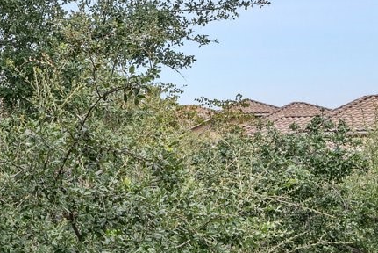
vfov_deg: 17.9
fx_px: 799
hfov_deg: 21.1
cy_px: 184
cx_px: -238
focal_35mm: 76
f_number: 8
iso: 200
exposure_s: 1/30
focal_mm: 16
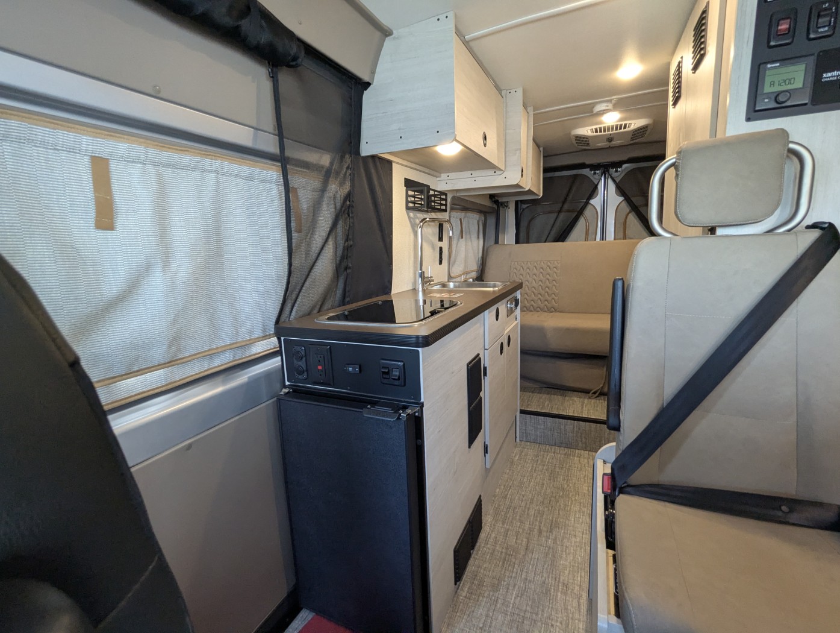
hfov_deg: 94.4
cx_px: 420
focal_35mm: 16
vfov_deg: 78.2
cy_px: 316
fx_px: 389
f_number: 2.2
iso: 286
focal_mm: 2.35
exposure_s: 1/61.5
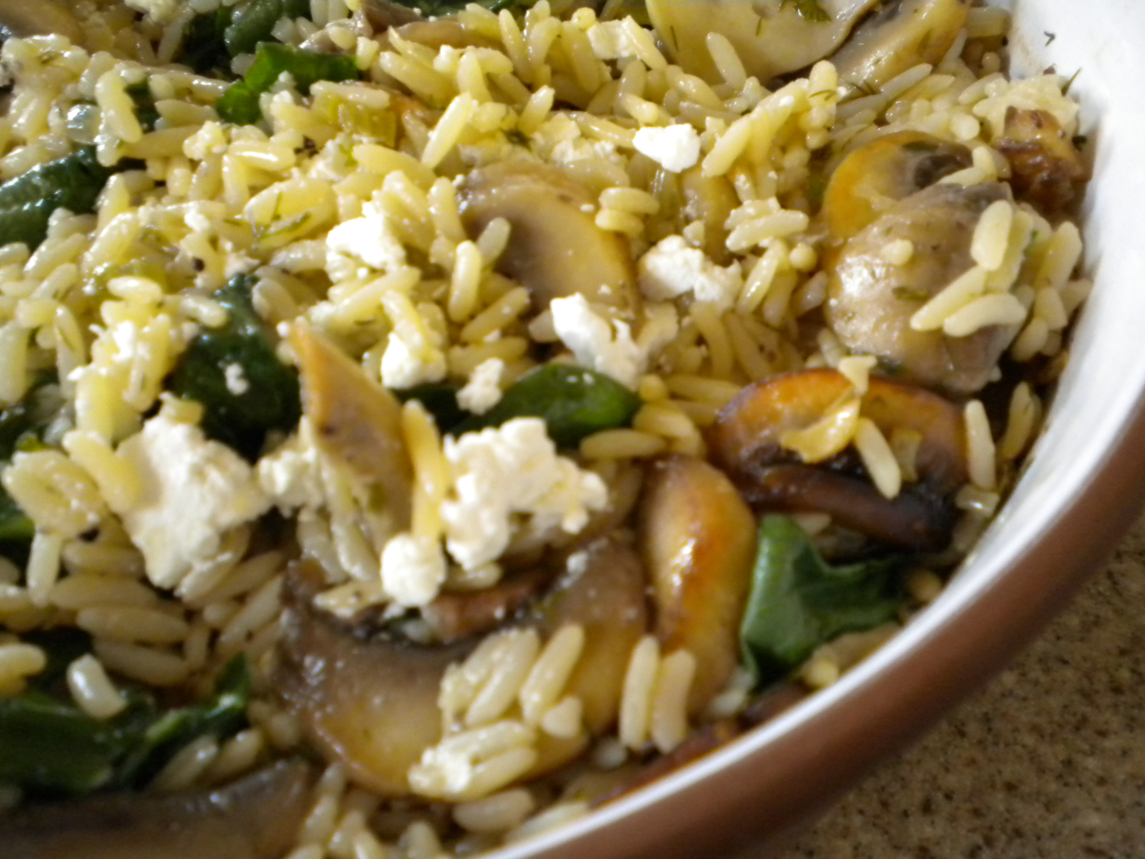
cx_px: 572
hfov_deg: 52.6
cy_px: 430
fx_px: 1158
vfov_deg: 40.7
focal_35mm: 35
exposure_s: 1/26.8
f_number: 3.1
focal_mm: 6.3
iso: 400
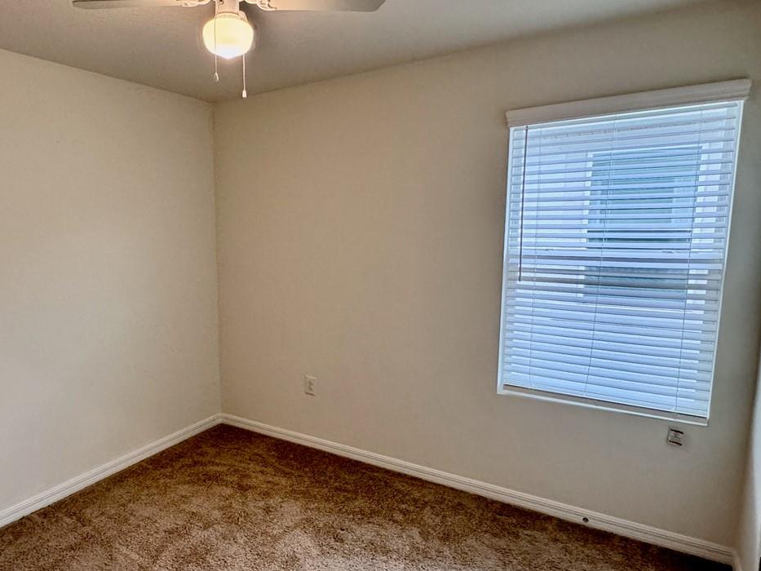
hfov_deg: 69.8
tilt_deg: -8.0
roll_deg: +1.0
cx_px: 262
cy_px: 294
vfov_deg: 56.8
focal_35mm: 24
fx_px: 528
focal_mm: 2.22
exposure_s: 1/120
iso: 250
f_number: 2.2
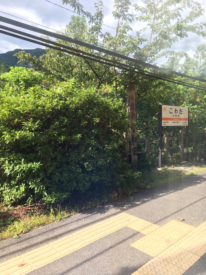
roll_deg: +0.7
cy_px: 138
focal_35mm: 29
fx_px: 230
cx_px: 103
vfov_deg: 61.7
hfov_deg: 48.2
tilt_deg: -4.9
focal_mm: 4.15
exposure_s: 1/252
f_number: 2.2
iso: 25
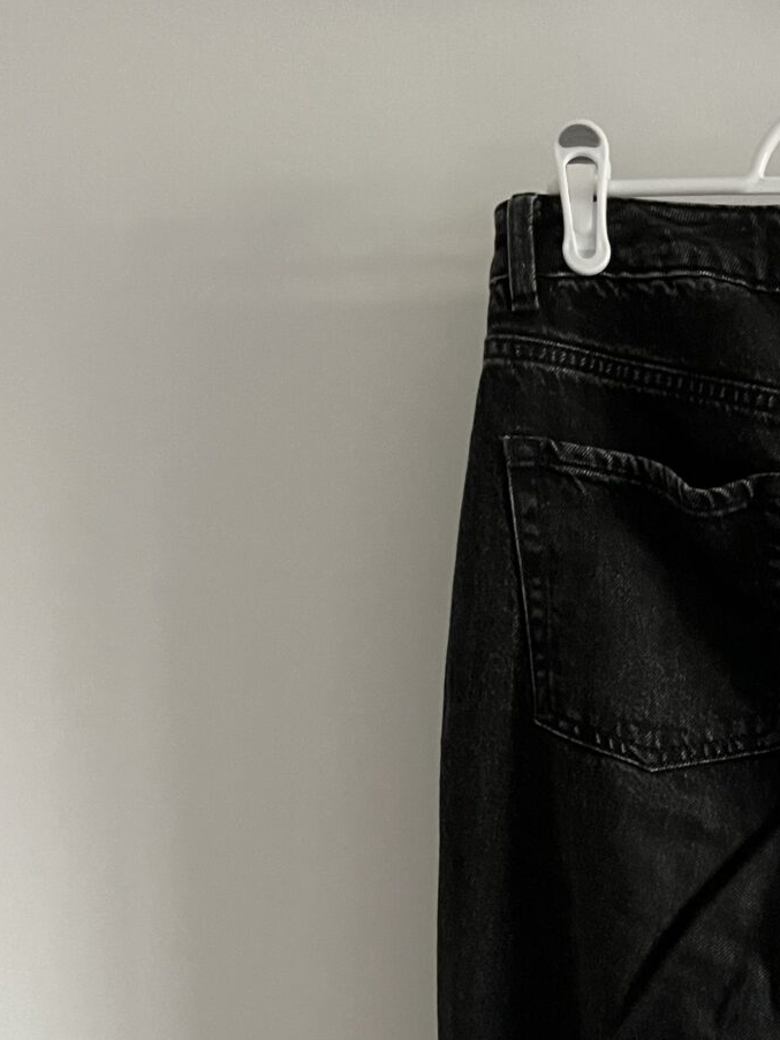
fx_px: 1773
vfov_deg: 30.5
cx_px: 862
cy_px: 1030
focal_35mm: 59
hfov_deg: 23.3
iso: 500
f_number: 1.6
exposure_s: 1/46
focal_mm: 5.1
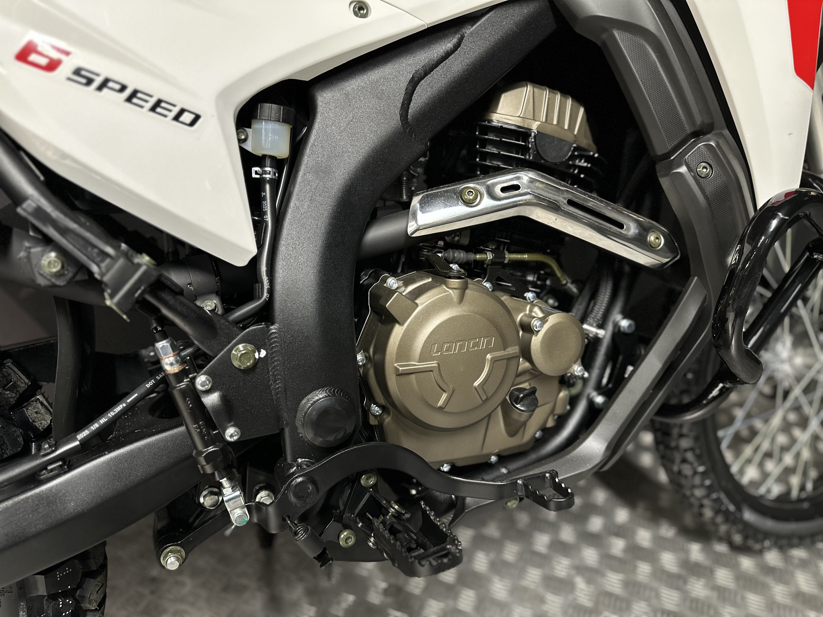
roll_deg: -0.9
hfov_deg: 71.6
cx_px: 412
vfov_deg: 56.8
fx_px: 571
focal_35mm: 24
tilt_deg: -20.7
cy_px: 308
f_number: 1.78
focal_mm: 6.86
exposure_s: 1/60
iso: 500
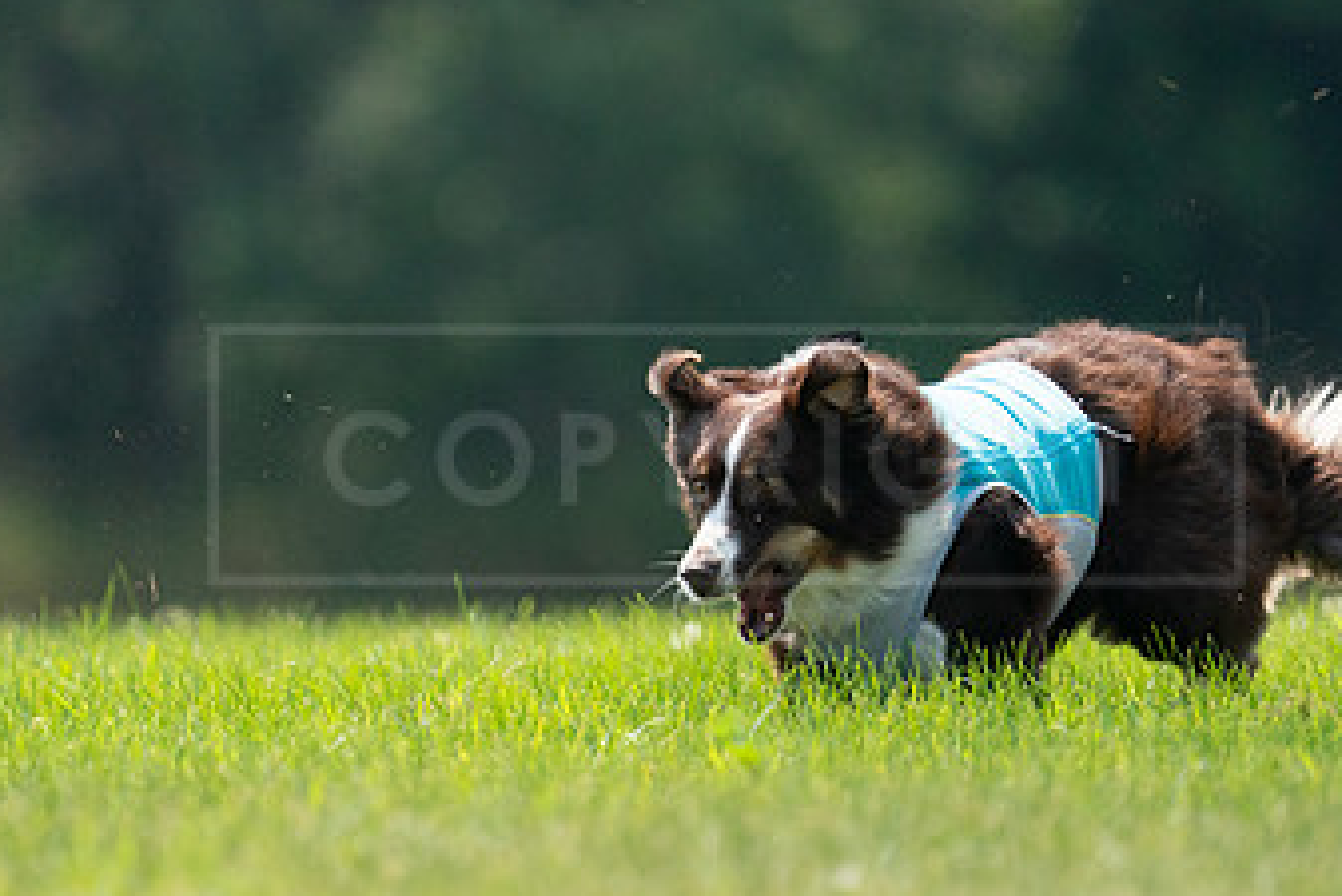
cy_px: 524
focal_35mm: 991
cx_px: 589
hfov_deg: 2.1
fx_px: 36956
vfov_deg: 1.4
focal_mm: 576
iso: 2000
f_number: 6.3
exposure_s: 1/4000
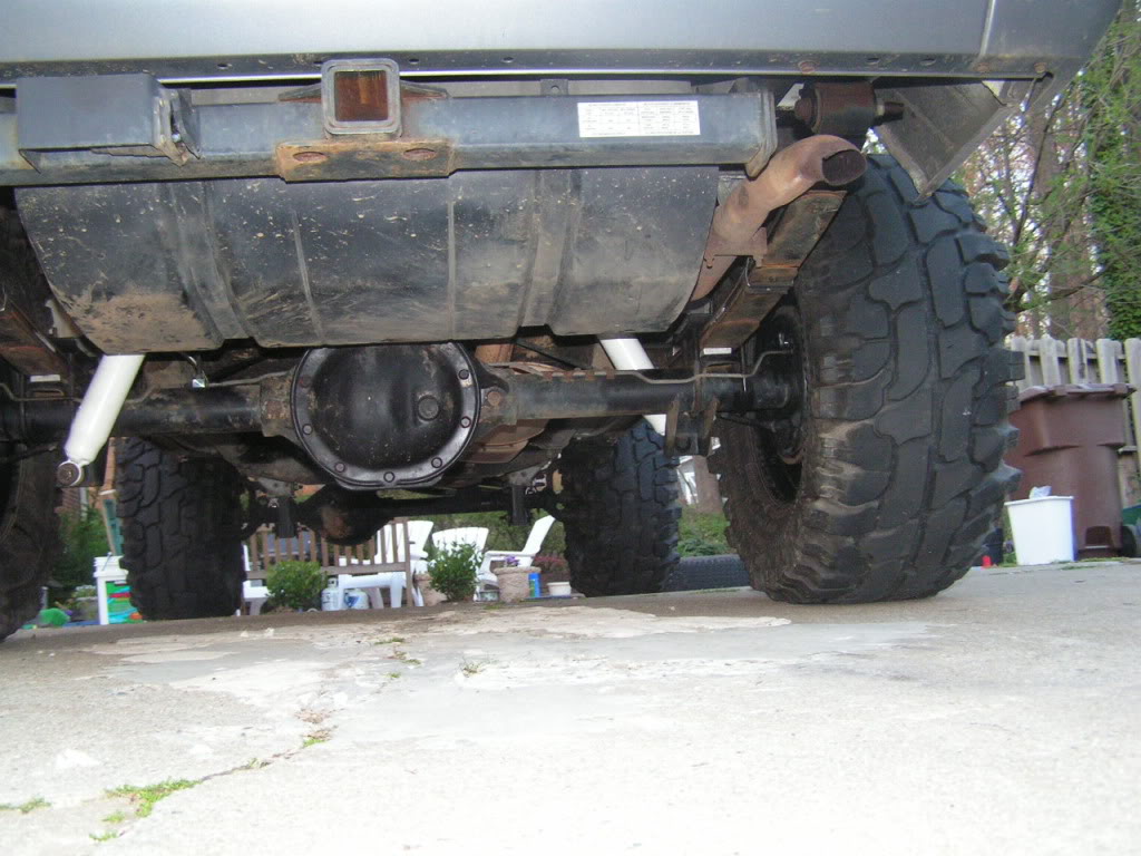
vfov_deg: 37.7
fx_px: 1253
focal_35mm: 38
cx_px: 570
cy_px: 428
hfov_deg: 49.0
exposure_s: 1/40
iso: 200
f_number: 2.8
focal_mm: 6.3
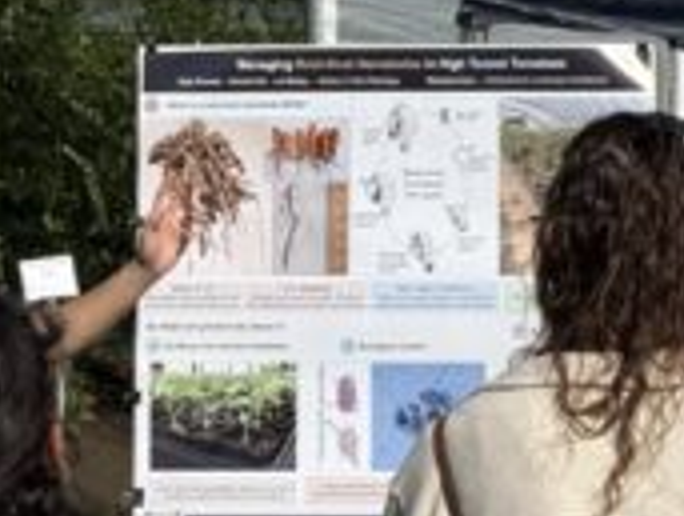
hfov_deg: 11.7
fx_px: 3327
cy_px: 140
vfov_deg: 8.9
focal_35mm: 168
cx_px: 288
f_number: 1.78
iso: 64
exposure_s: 1/8772
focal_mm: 6.76
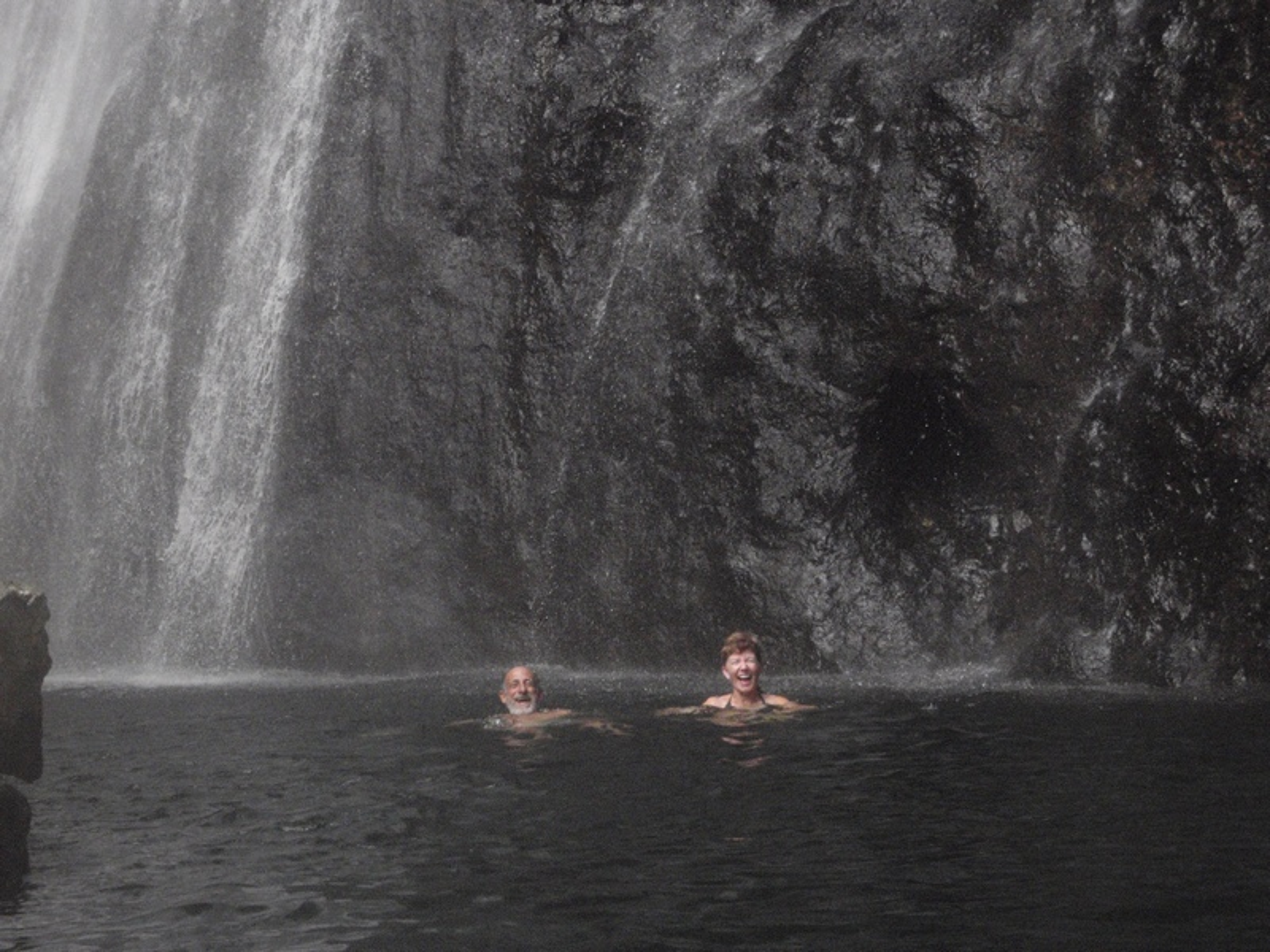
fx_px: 3742
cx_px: 635
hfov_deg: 19.3
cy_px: 476
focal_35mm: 102
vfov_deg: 14.5
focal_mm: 18.2
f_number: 5.1
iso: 800
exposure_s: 1/500
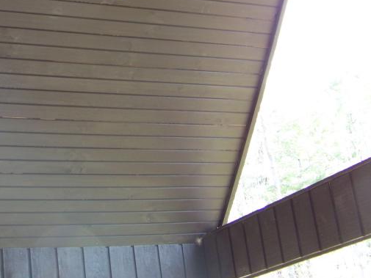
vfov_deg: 19.8
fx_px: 783
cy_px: 36
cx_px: 93
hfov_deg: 26.3
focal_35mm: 73
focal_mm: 5.85
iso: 69
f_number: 2.8
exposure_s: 1/50
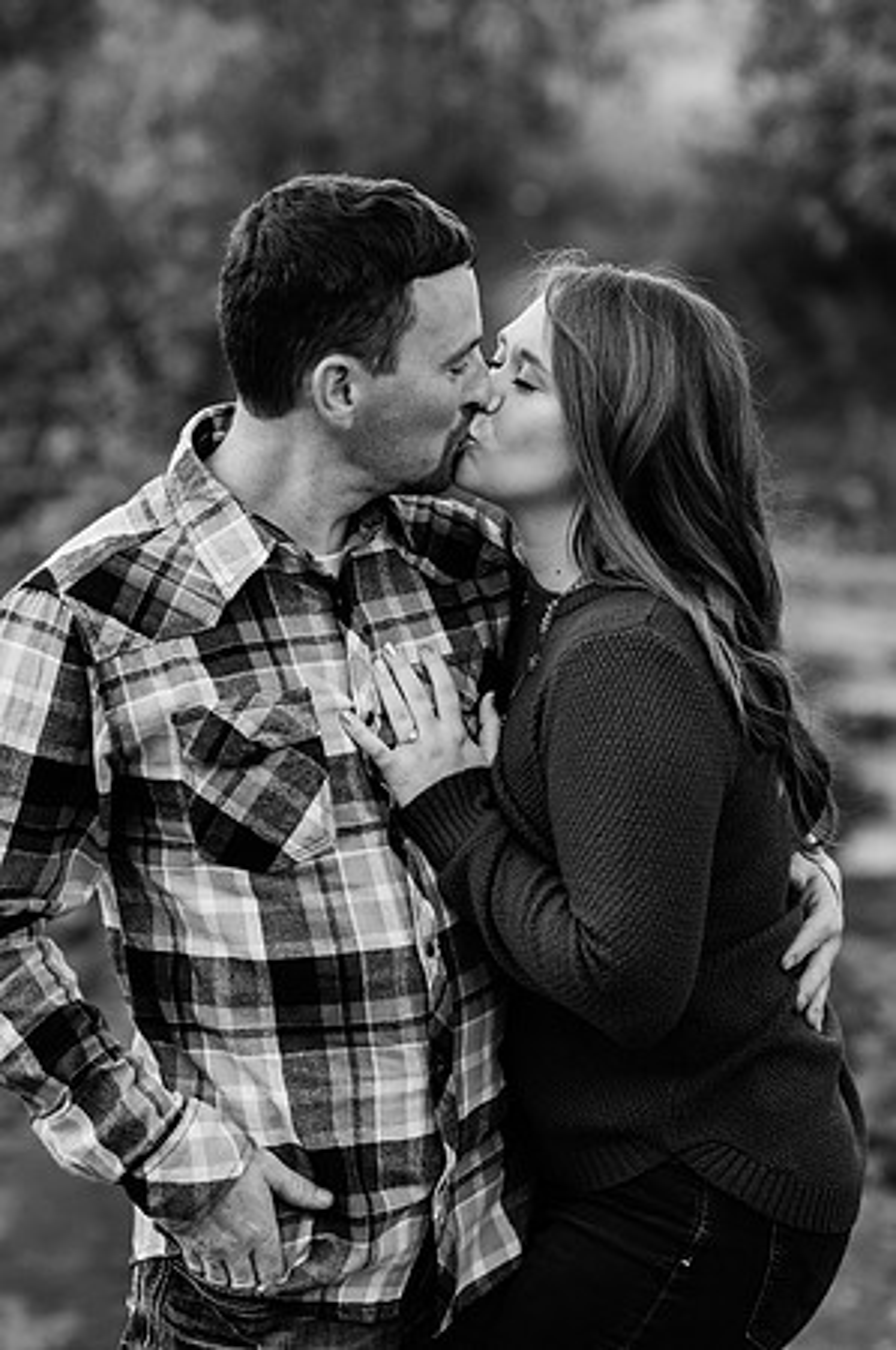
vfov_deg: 23.9
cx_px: 448
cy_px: 675
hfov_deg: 16.0
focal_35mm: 85
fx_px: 3180
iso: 500
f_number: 2.5
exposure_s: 1/200
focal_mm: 85
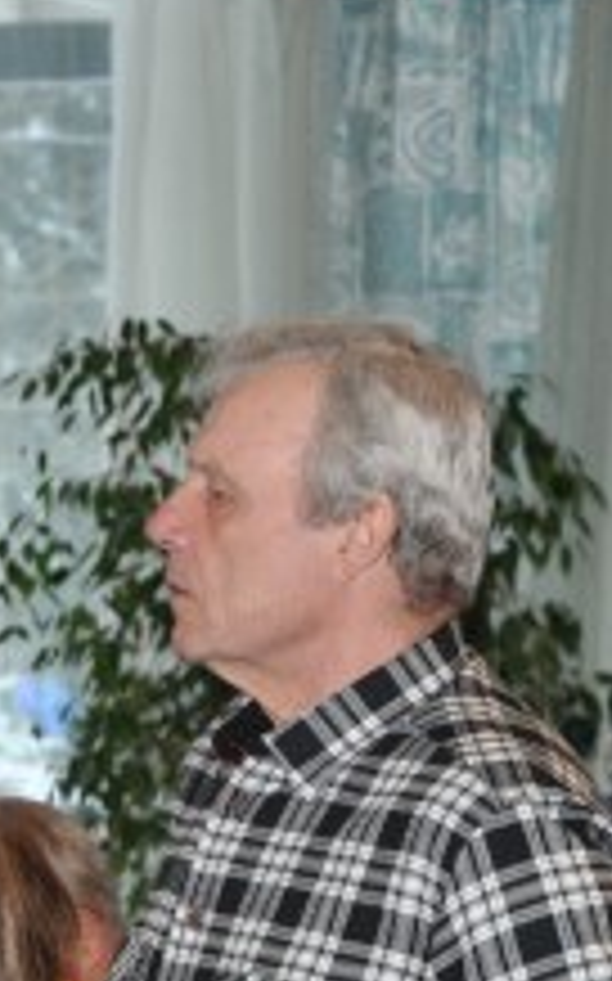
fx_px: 6183
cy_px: 767
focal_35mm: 231
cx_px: -612
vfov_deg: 9.1
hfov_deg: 5.5
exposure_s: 1/60
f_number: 4.5
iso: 800
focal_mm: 55
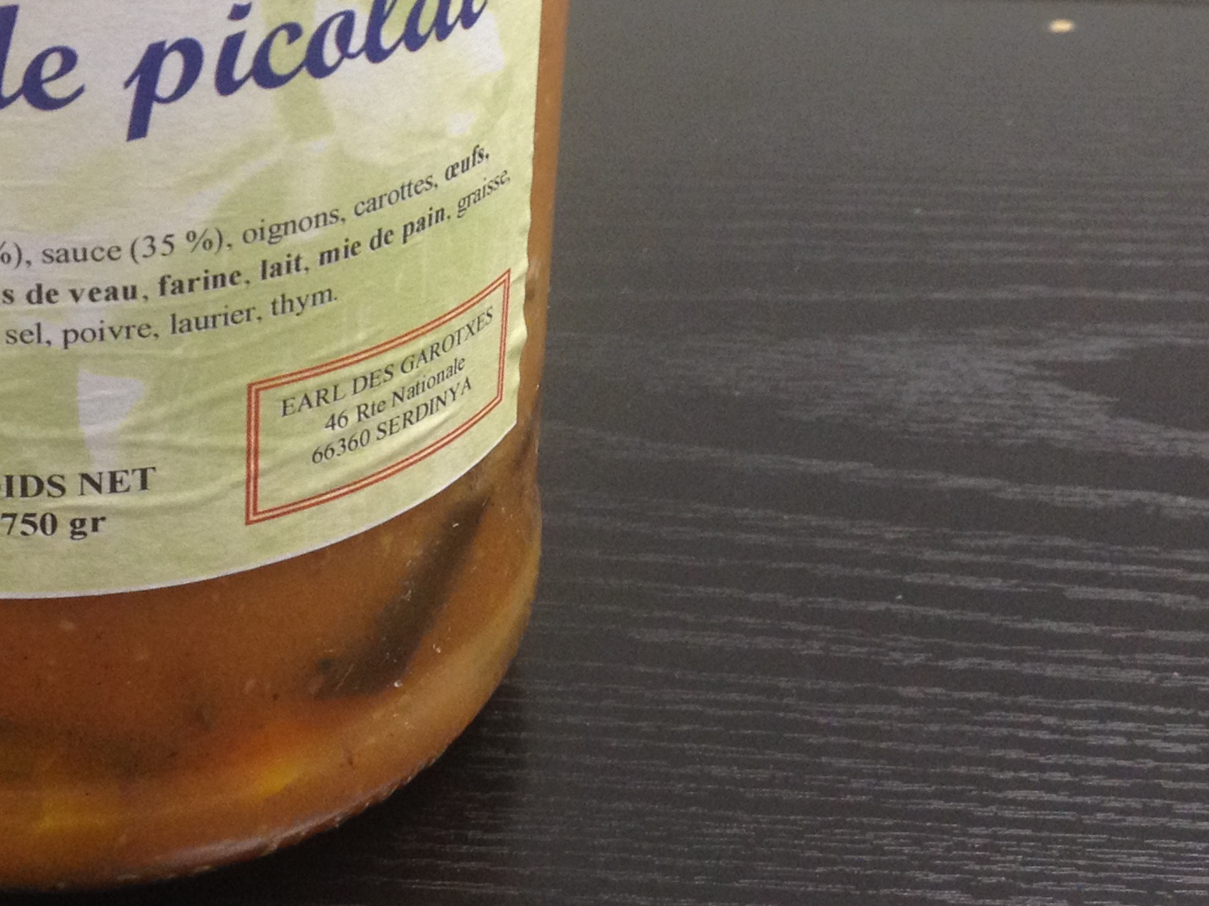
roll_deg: -1.4
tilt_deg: -24.6
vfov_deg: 17.4
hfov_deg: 23.3
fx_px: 2899
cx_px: 296
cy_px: 37
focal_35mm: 83
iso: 125
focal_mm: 4.28
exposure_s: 1/20
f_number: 2.4
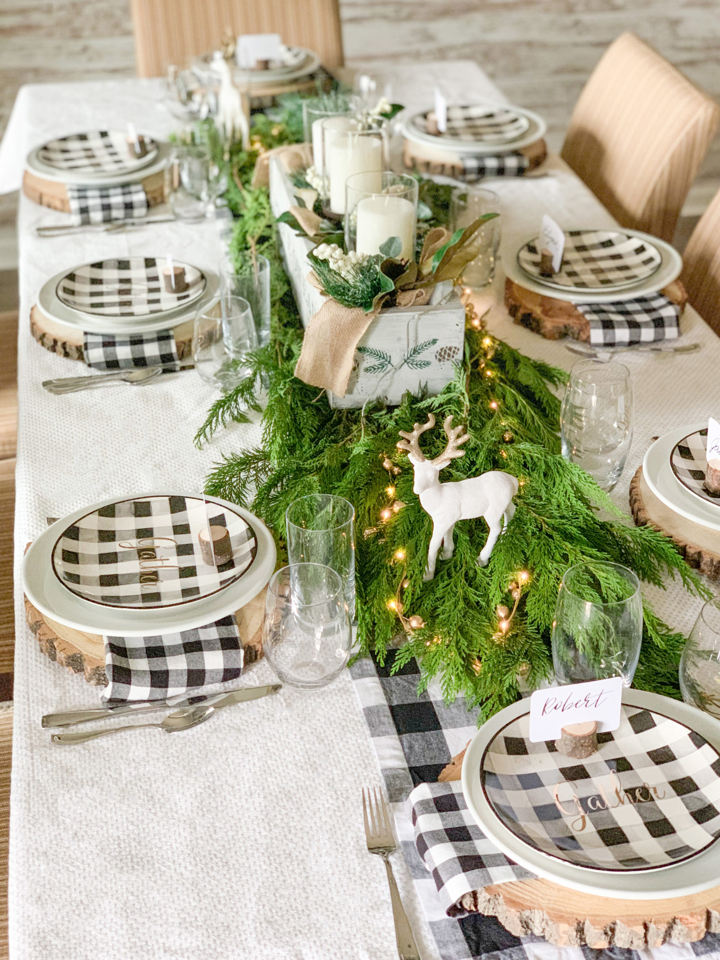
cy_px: 474
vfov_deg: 35.5
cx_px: 365
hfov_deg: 27.0
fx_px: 1497
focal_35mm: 54
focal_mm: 6
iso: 400
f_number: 2.4
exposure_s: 1/60
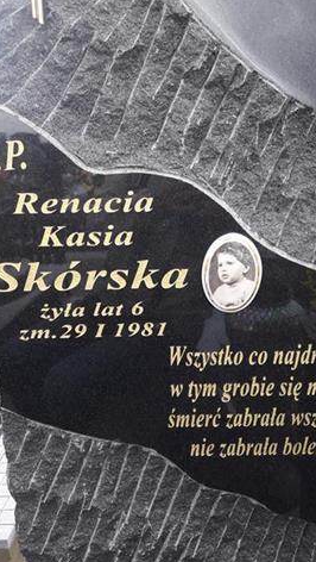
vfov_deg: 62.6
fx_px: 461
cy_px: 280
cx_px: 189
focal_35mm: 31
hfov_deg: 37.7
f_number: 1.9
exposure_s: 1/159
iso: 40
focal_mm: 3.7
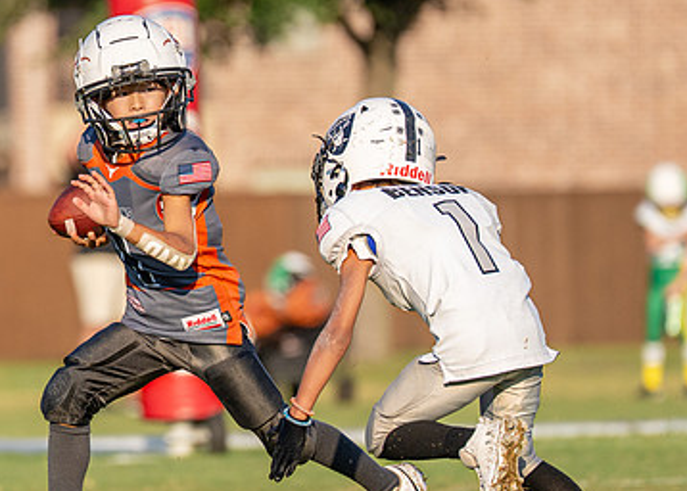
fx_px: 11887
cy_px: 188
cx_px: 128
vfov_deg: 2.4
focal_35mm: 609
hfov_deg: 3.3
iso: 320
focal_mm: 200
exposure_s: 1/5000
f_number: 2.8
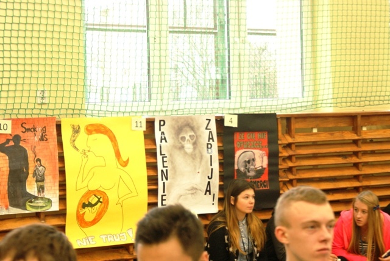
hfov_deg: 22.6
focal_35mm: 90
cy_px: 130
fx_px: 976
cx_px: 195
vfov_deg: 15.2
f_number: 5.6
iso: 1600
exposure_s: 1/30
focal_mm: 60
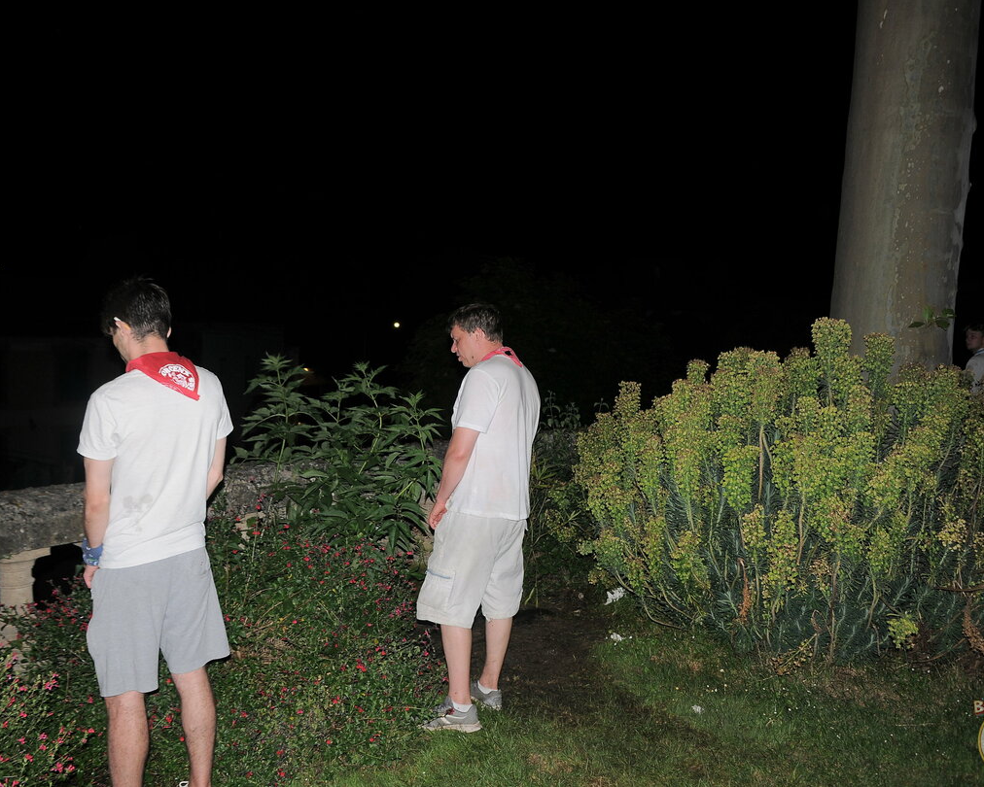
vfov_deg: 43.4
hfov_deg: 52.8
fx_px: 990
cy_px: 393
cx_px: 468
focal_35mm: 34
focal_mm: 20
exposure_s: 1/60
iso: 220
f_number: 3.5
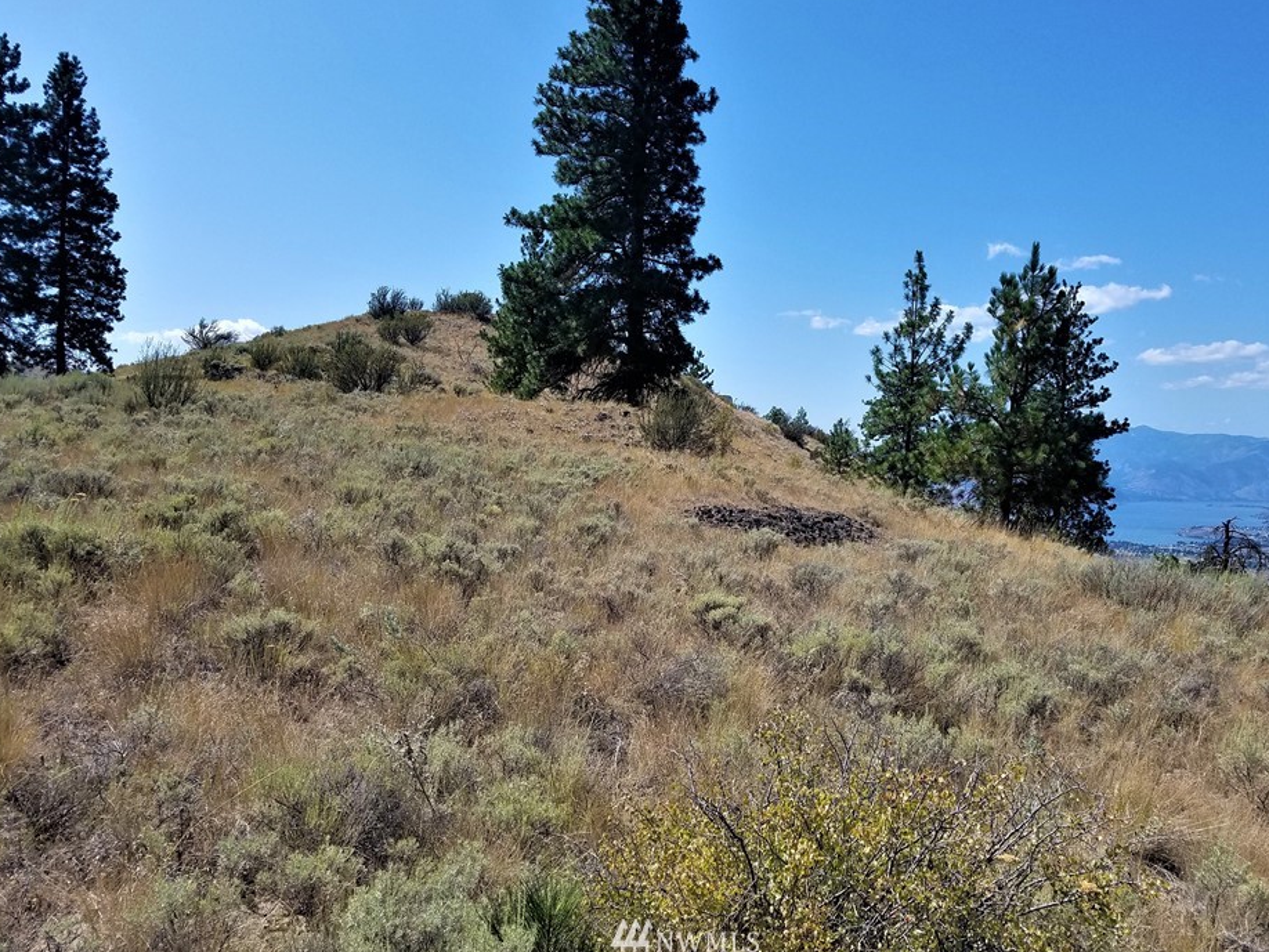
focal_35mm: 29
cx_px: 688
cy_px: 457
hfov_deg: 61.6
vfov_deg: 48.2
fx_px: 1063
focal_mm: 4.2
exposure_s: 1/3352
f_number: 1.7
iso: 50
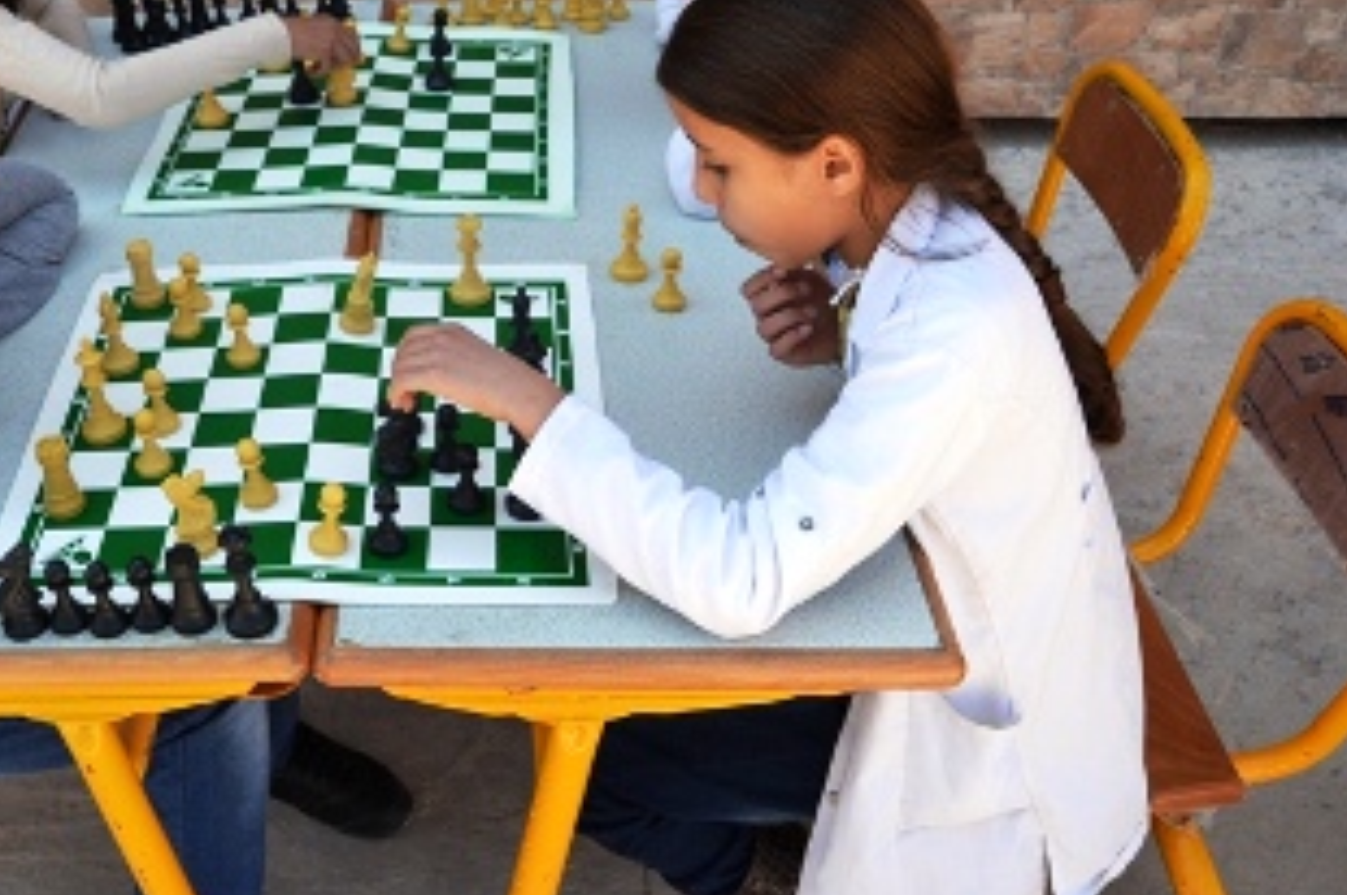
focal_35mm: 39
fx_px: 1458
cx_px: 387
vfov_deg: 33.7
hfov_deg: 48.2
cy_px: 261
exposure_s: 1/125
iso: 100
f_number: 5.6
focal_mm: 18
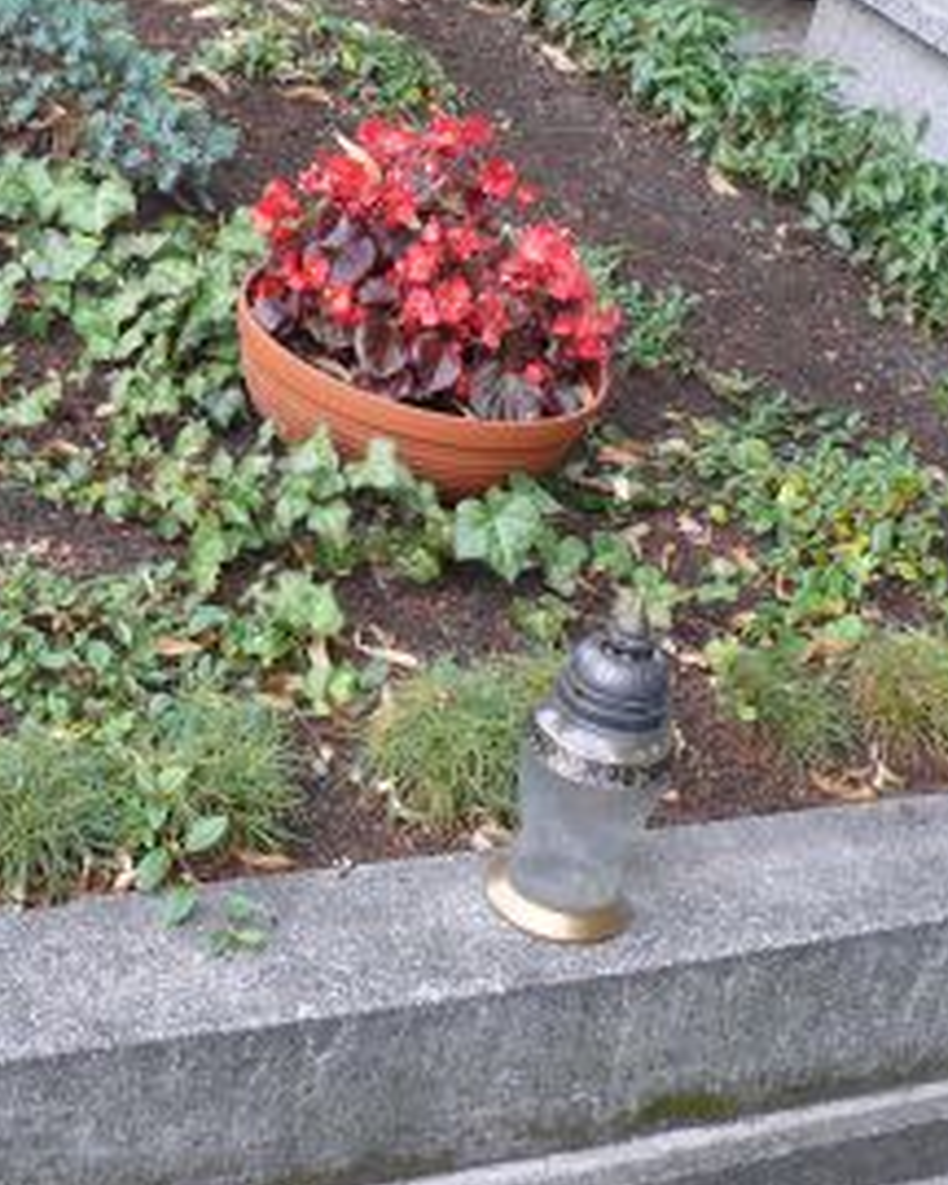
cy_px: 509
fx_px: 2841
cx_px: 246
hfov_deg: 18.8
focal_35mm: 81
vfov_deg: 23.5
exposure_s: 1/50
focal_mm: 7.4
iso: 100
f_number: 2.8
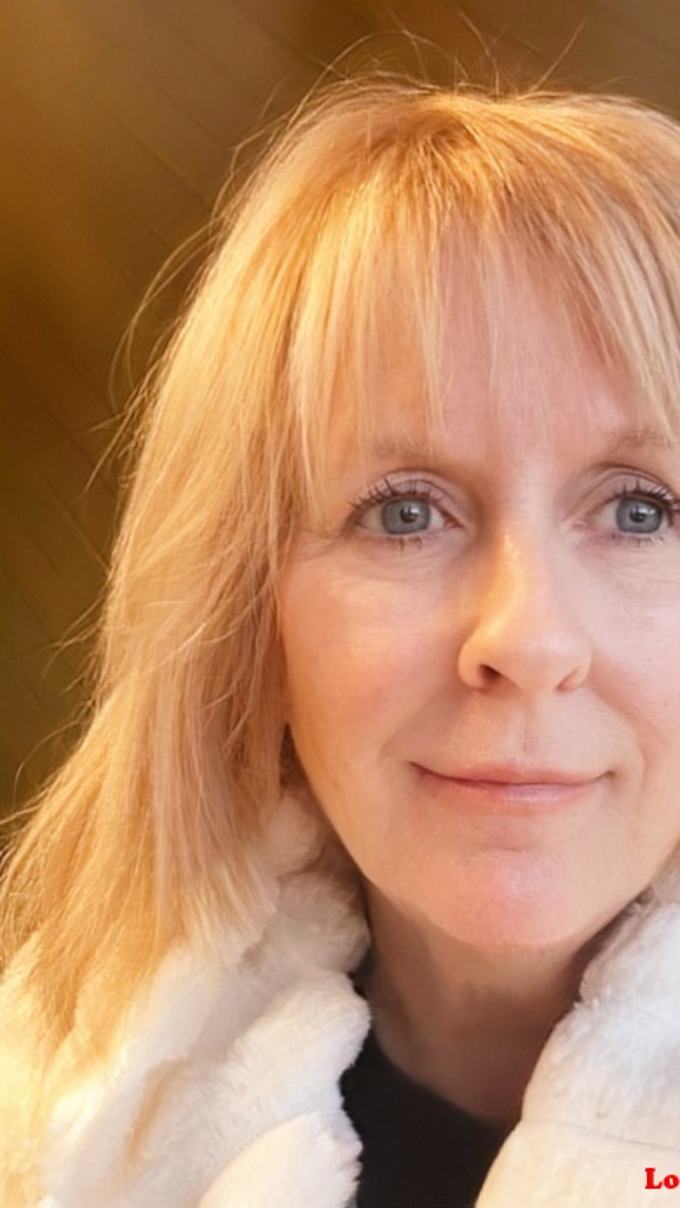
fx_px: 1057
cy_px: 600
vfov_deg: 59.5
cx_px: 447
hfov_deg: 35.3
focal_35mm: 33
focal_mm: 2.69
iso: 250
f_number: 1.9
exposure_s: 1/60
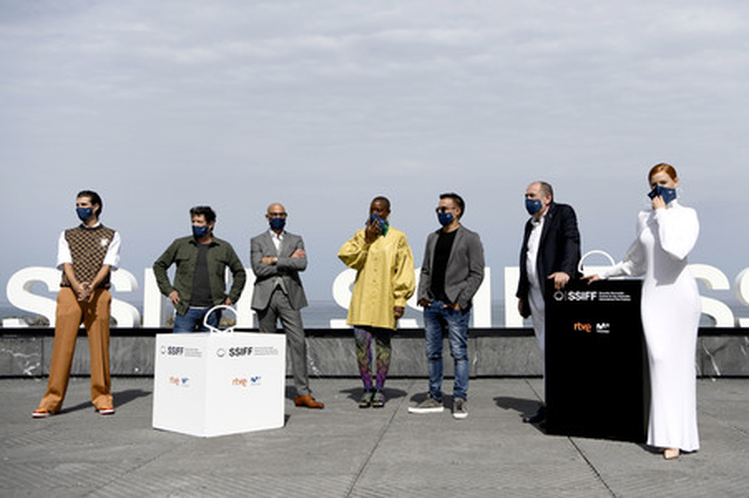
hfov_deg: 53.2
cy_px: 249
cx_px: 374
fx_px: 748
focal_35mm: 36
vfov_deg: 36.8
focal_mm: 36
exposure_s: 1/5000
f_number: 4
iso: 200
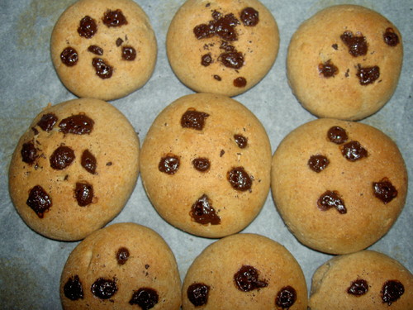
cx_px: 206
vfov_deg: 36.8
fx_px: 465
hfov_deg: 47.9
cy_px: 155
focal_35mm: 39
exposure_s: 1/60
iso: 100
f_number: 2.8
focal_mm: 8
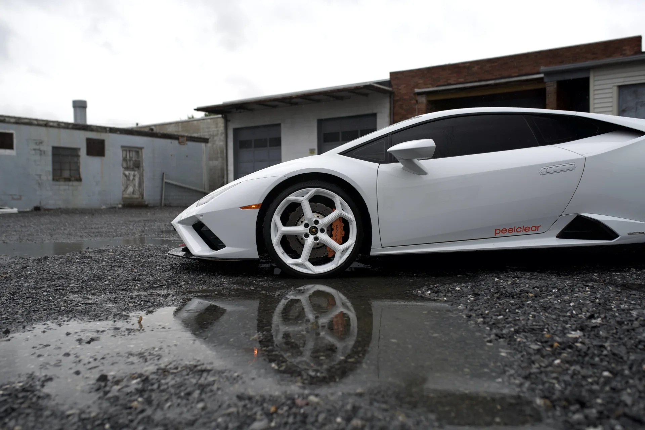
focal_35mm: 35
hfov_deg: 54.4
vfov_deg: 37.9
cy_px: 215
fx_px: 627
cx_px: 322
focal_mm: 35
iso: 160
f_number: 3.2
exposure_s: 1/400
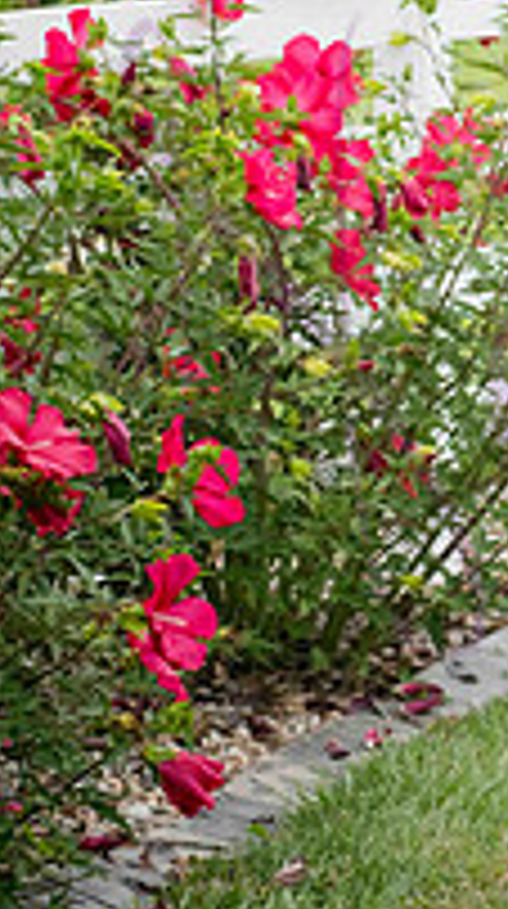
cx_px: 670
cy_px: 68
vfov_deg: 11.4
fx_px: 4497
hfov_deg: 6.4
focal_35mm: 187
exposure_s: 1/320
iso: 640
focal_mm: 80
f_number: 5.6
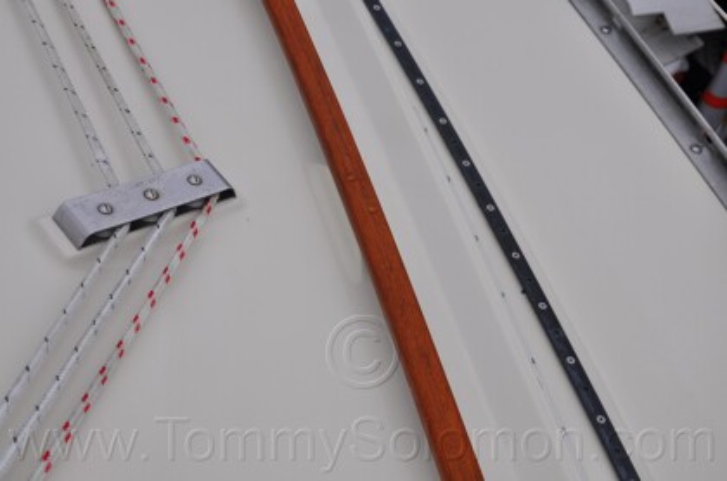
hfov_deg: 29.9
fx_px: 1360
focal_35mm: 68
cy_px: 240
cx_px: 364
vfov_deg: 20.1
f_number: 10
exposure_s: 1/400
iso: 200
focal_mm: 45
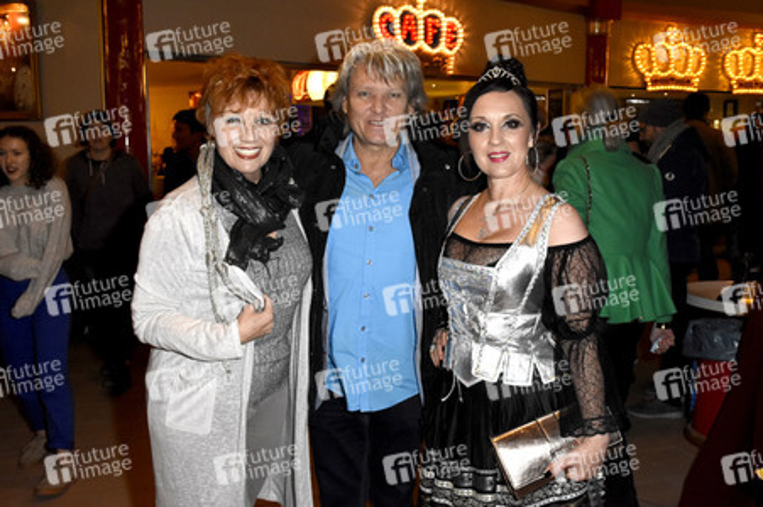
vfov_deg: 38.3
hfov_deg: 55.1
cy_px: 254
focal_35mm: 34
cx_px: 382
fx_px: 731
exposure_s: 1/125
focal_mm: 23
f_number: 6.3
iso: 2500
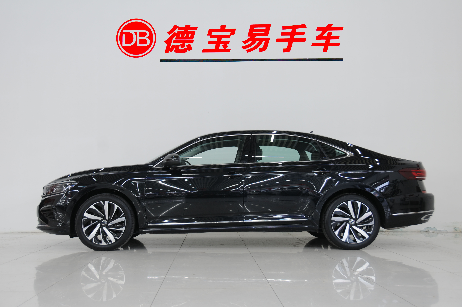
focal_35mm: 44
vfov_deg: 30.8
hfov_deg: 45.0
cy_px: 154
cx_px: 231
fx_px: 558
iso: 200
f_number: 4.8
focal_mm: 29
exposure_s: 1/10
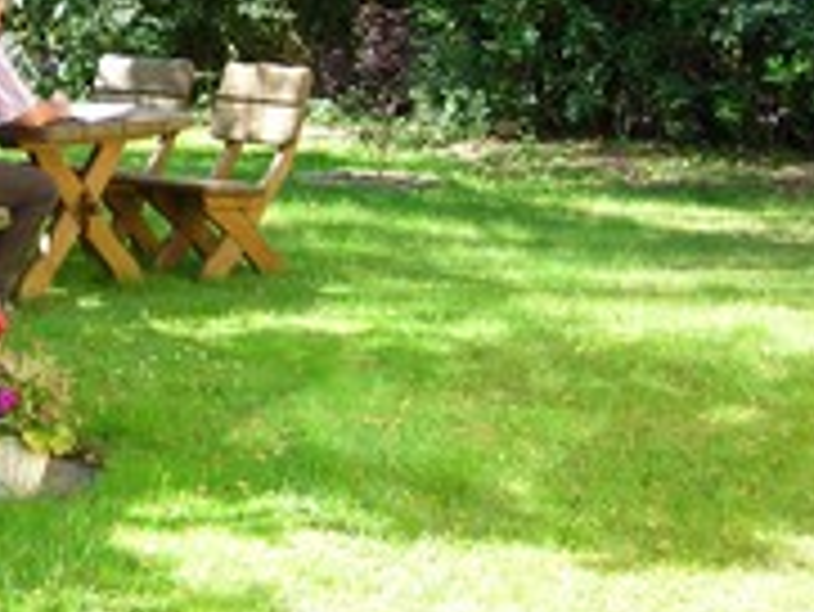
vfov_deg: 14.1
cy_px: 18
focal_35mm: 104
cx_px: -58
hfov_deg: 18.3
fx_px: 2447
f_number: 3.4
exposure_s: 1/79.3
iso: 50
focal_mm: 7.8
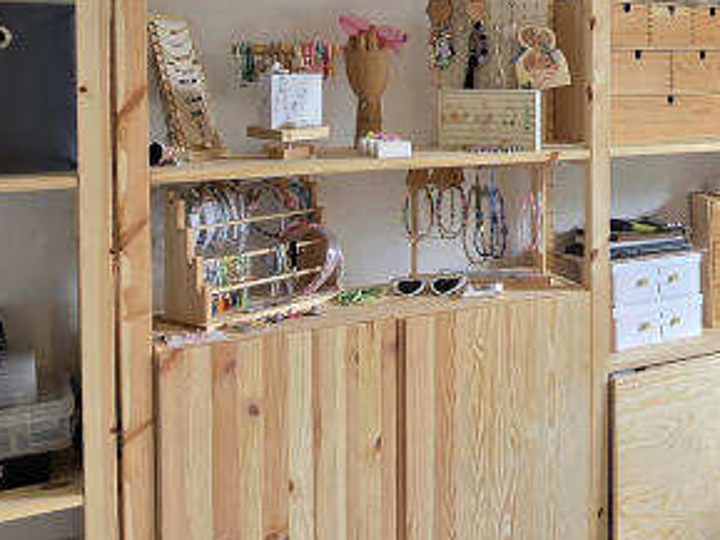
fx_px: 957
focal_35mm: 46
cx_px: 745
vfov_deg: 30.8
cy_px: 109
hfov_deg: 36.4
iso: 50
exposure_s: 1/50
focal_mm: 2.2
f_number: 2.2
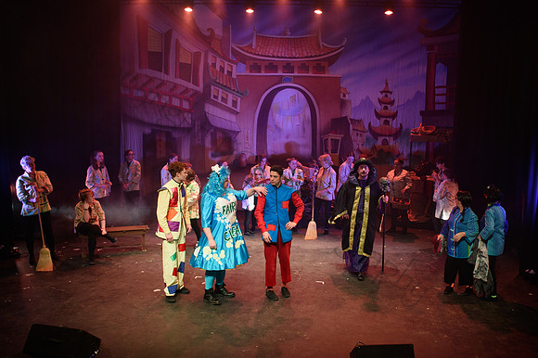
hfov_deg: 53.1
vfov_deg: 36.9
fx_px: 537
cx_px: 307
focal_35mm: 36
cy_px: 182
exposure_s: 1/60
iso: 1250
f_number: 5.6
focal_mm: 27
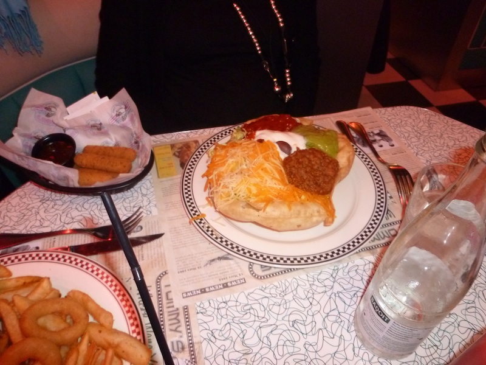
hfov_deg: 69.4
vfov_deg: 54.9
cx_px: 243
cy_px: 182
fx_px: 351
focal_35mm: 25
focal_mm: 4.5
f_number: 2.8
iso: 400
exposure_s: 1/60
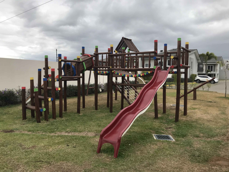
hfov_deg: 63.4
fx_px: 185
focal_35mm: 28
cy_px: 86
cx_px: 114
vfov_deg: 49.7
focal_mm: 3.99
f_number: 1.8
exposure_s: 1/1368
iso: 20
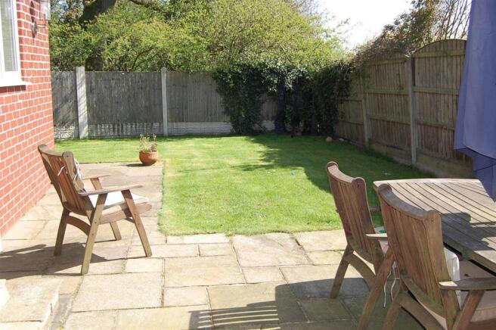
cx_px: 248
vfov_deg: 38.3
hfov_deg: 55.2
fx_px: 475
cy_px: 165
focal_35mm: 34
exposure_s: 1/500
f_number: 5.6
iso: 400
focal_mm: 23
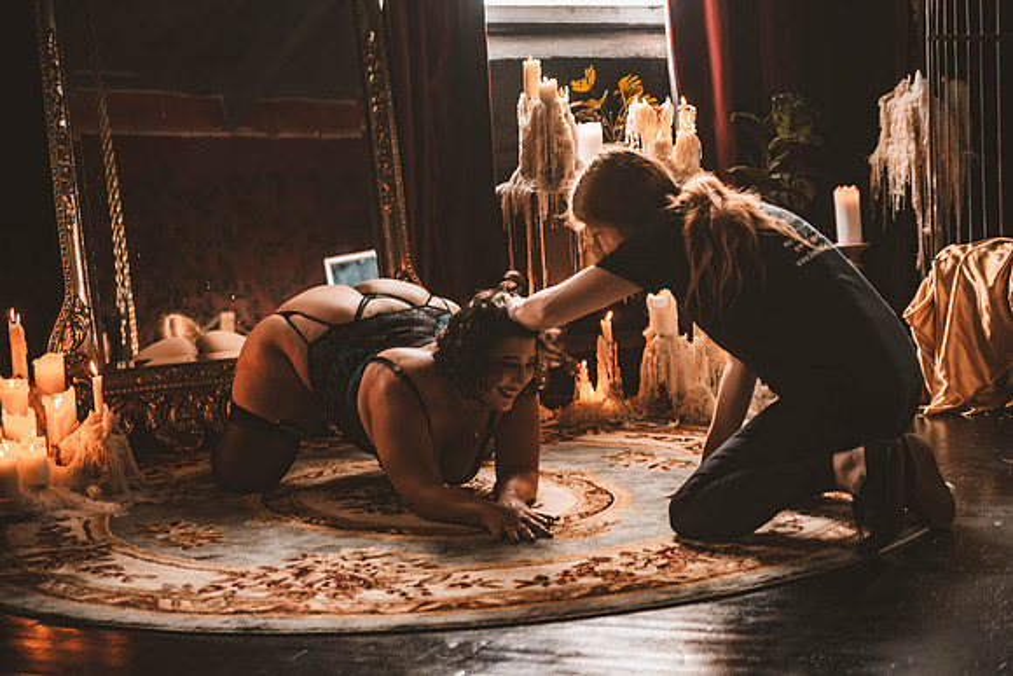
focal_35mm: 62
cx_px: 506
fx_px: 1745
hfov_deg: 32.4
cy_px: 338
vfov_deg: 21.9
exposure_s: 1/125
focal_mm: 62
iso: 800
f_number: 2.8
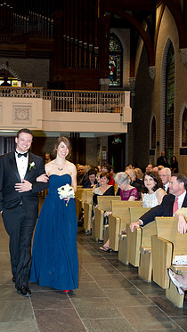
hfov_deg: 22.5
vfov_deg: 39.2
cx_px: 57
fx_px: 467
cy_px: 158
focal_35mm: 53
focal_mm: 42
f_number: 4.5
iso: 1250
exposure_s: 1/60
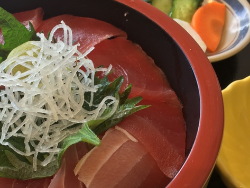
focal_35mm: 49
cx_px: 85
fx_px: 354
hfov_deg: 38.5
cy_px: 130
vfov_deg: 29.4
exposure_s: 1/40
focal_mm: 4.15
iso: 25
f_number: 2.2
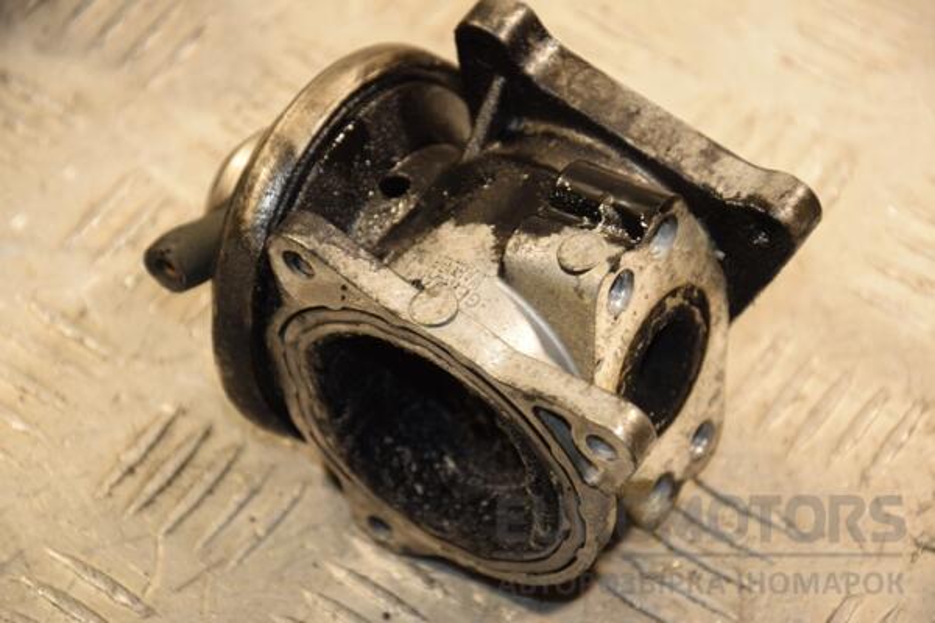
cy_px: 312
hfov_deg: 13.0
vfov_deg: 8.7
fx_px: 4090
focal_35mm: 158
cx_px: 468
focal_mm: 105
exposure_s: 1/160
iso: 800
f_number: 5.6
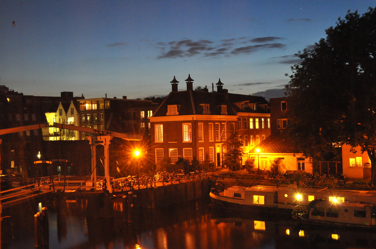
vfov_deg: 31.8
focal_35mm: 42
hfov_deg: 46.5
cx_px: 188
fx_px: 438
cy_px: 124
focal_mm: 28
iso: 2500
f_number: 14
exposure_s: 8
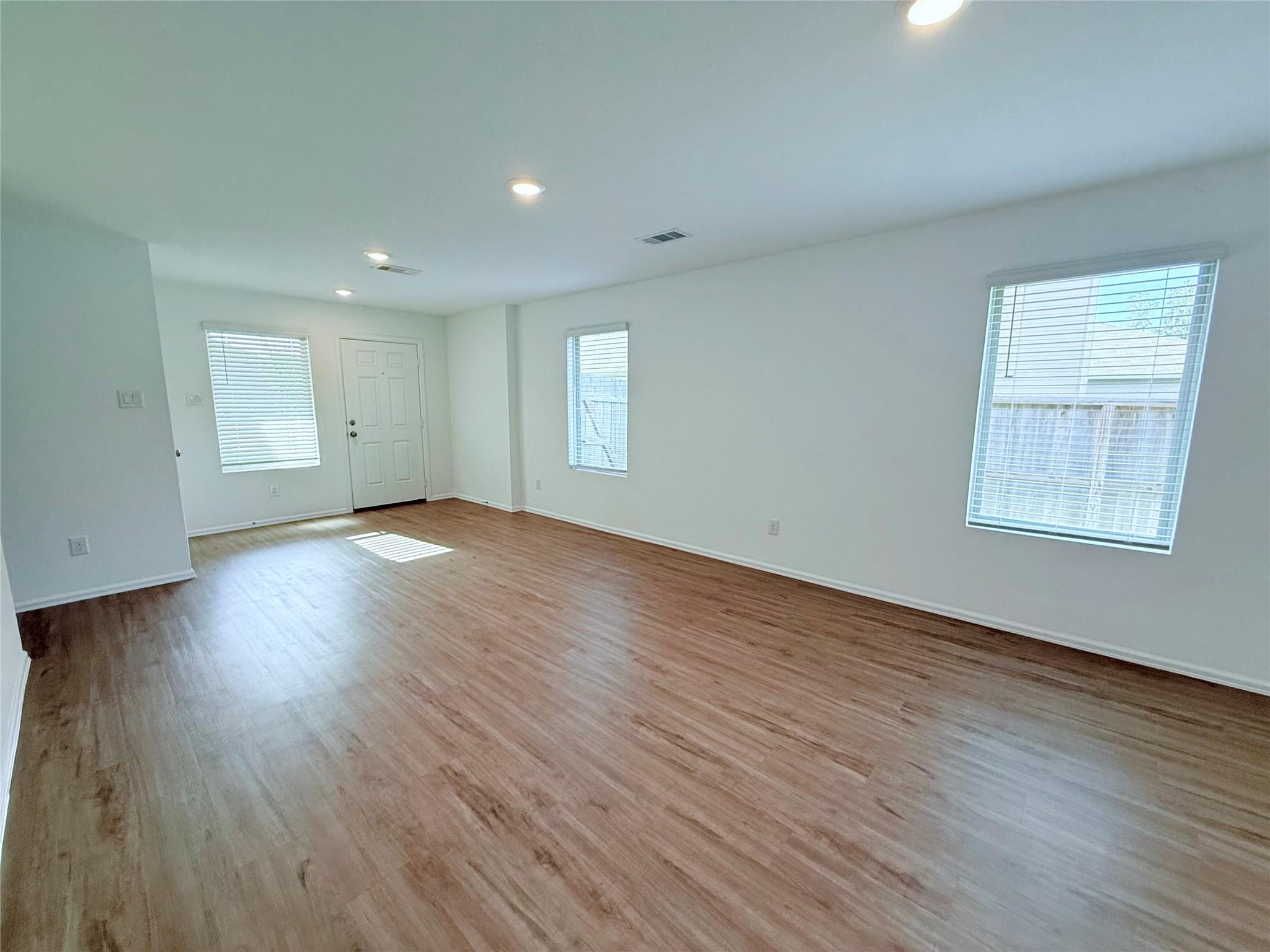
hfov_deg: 102.1
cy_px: 476
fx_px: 514
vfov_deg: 85.7
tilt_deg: -8.9
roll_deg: -1.0
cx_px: 635
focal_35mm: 14
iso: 125
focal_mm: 2.22
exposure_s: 1/120
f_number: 2.2
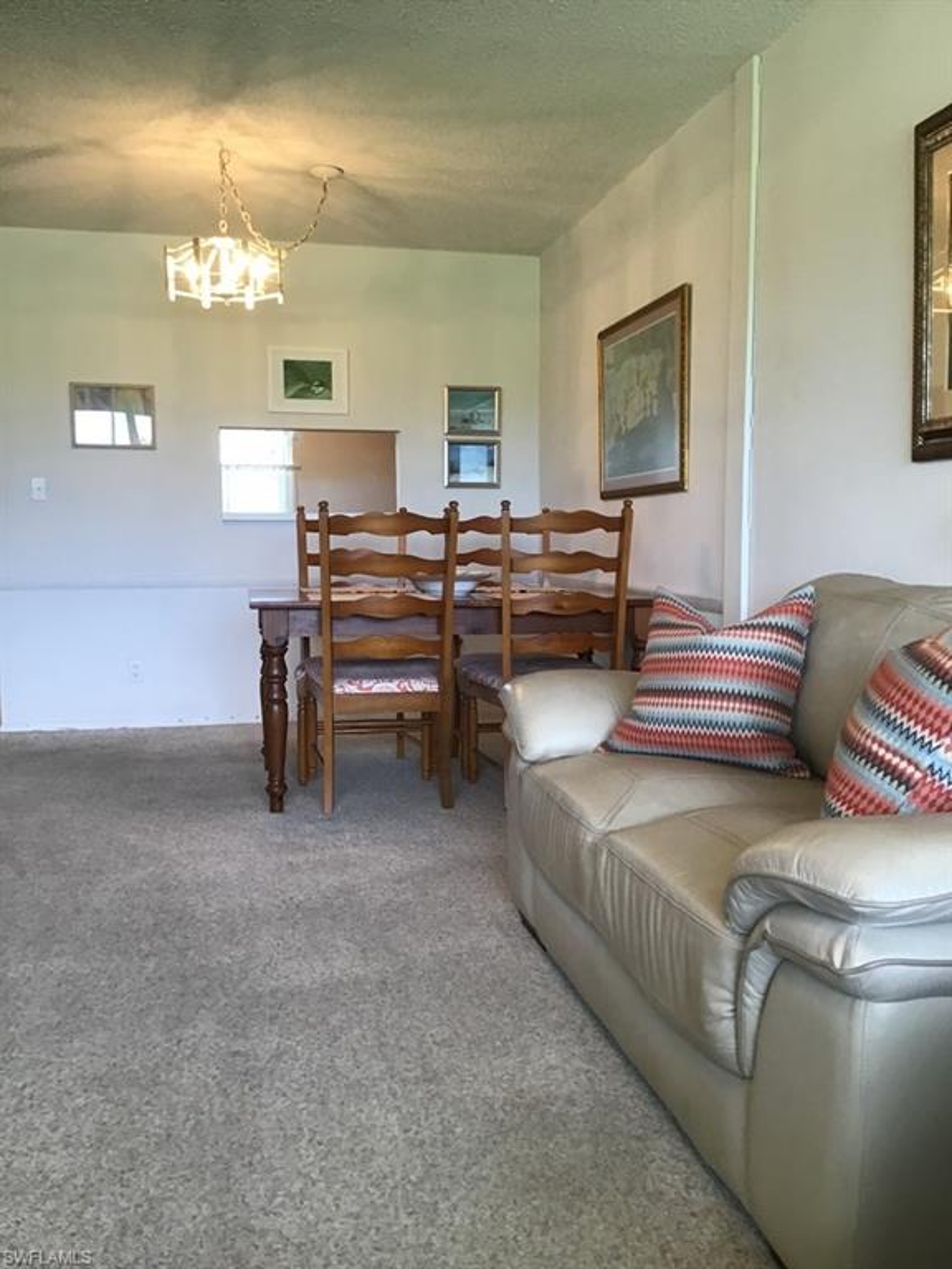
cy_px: 634
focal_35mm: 31
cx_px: 476
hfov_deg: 45.4
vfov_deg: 58.4
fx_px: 1137
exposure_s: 1/30
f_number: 2.4
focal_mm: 3.3
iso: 50
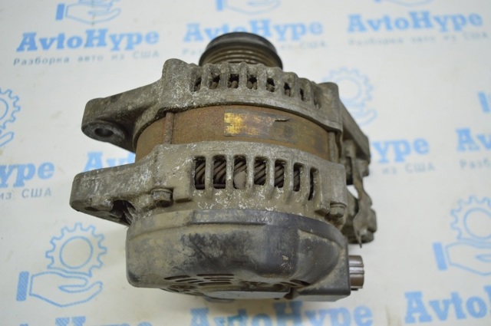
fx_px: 450
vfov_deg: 39.9
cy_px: 163
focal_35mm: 33
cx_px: 246
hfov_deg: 57.3
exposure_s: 1/60
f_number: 3.8
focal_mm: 22
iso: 400
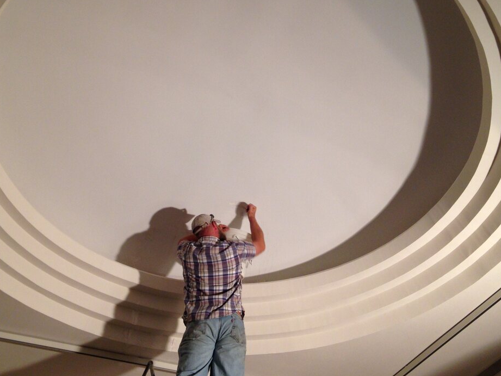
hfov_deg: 43.8
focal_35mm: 43
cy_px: 144
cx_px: 232
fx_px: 622
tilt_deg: +46.1
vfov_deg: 33.5
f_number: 2.4
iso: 80
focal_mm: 4.12
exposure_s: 1/20
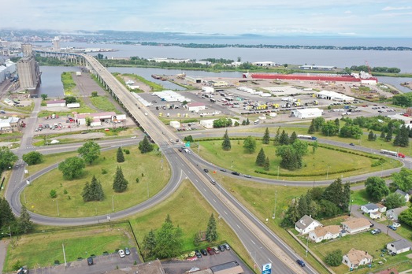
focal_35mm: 30
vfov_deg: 43.5
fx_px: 343
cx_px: 206
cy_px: 145
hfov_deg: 62.0
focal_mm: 10.26
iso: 100
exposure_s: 1/320
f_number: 5.6
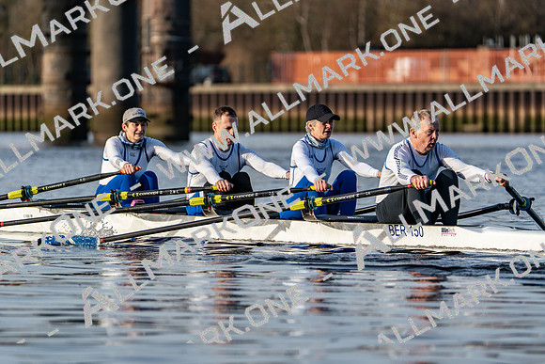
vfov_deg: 3.9
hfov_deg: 5.8
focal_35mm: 353
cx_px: 272
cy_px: 182
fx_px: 5345
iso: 500
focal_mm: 353
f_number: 6.3
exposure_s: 1/2000
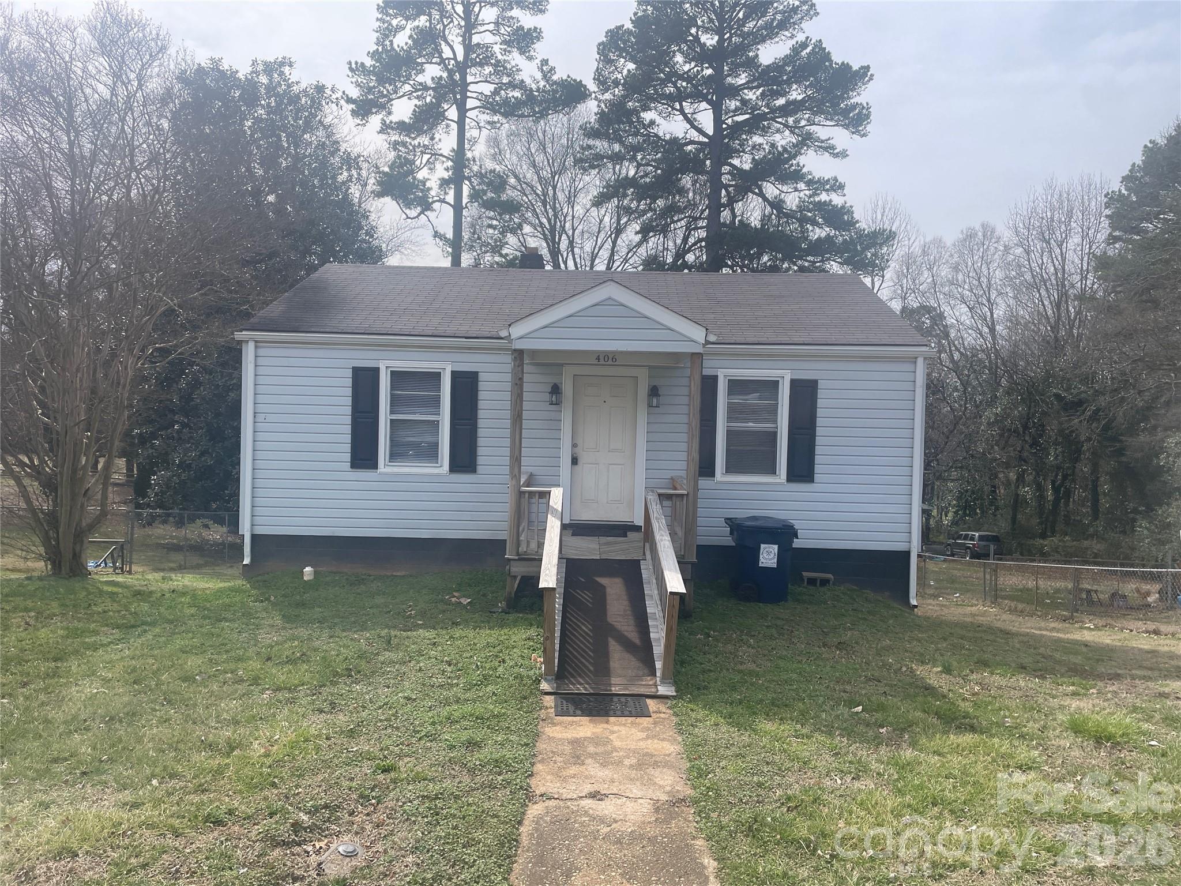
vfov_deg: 53.1
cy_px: 443
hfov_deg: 67.3
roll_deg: -2.5
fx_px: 887
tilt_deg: -0.9
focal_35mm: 26
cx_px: 590
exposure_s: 1/3040
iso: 32
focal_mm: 4.2
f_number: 1.6
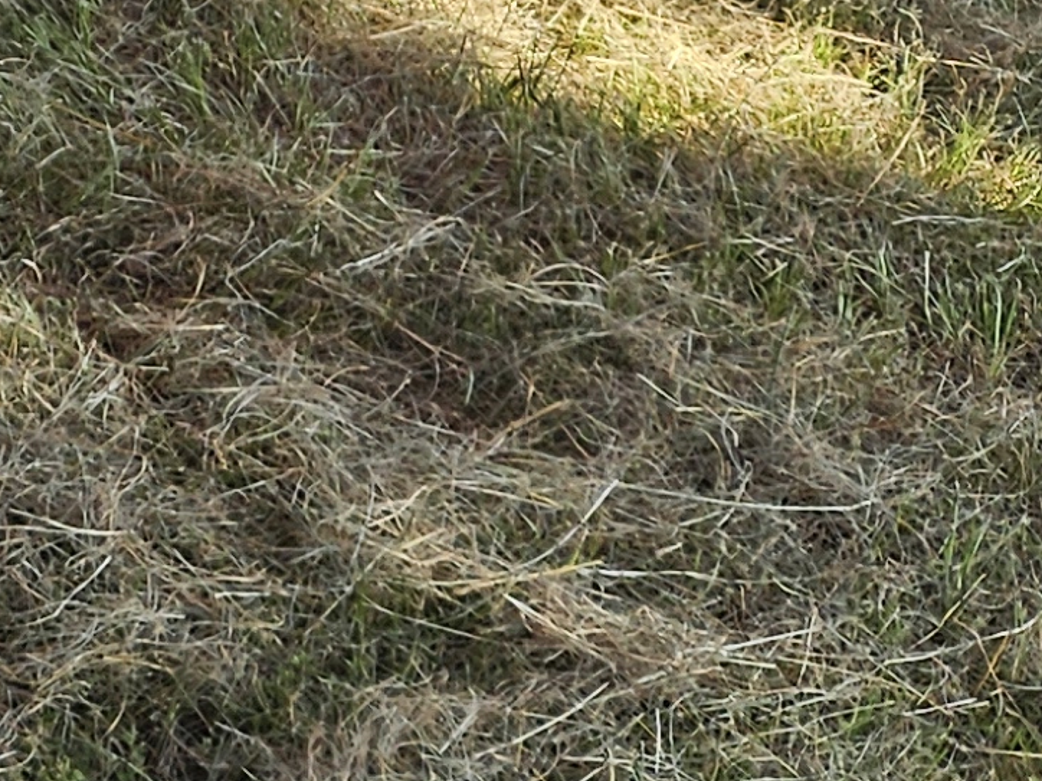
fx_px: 3823
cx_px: -1351
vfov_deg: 11.1
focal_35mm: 127
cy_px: -524
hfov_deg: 12.6
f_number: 1.8
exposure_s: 1/384
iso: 25
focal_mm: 5.4
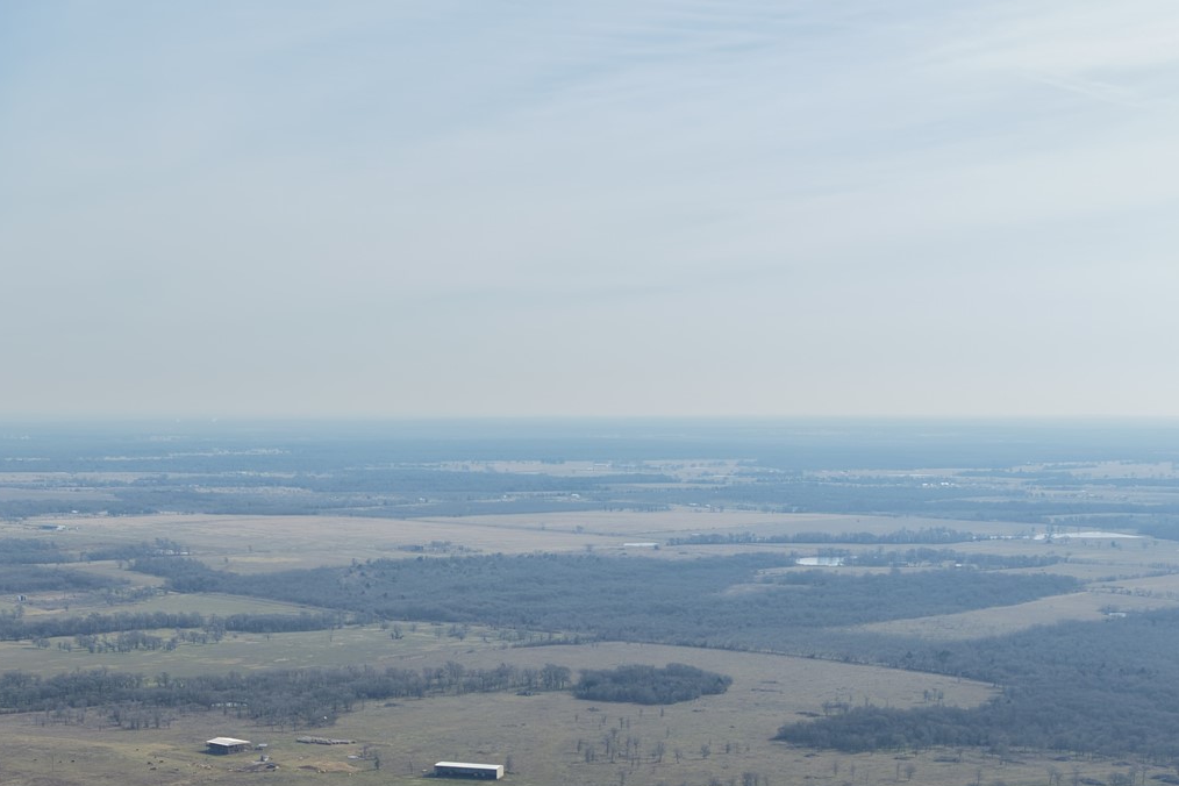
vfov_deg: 21.8
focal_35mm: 60
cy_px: 786
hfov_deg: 33.3
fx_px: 1965
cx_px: 494
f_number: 2.8
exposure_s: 1/2000
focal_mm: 14.45
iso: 200
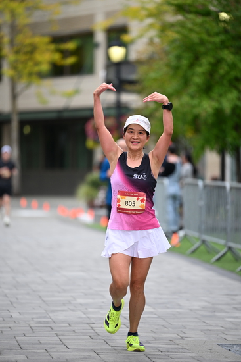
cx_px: 120
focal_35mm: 200
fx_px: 2007
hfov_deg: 6.9
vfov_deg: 10.3
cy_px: 181
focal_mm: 200
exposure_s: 1/2000
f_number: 2.8
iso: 640
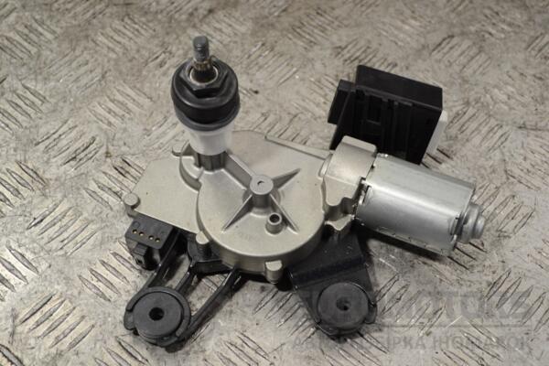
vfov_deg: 20.6
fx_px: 1006
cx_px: 274
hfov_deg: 30.5
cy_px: 183
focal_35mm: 66
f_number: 5.3
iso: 180
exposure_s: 1/30
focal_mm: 44
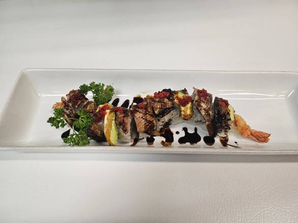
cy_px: 112
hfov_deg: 71.6
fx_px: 207
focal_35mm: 24
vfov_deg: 56.9
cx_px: 149
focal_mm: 5
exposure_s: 1/120
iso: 400
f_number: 1.8
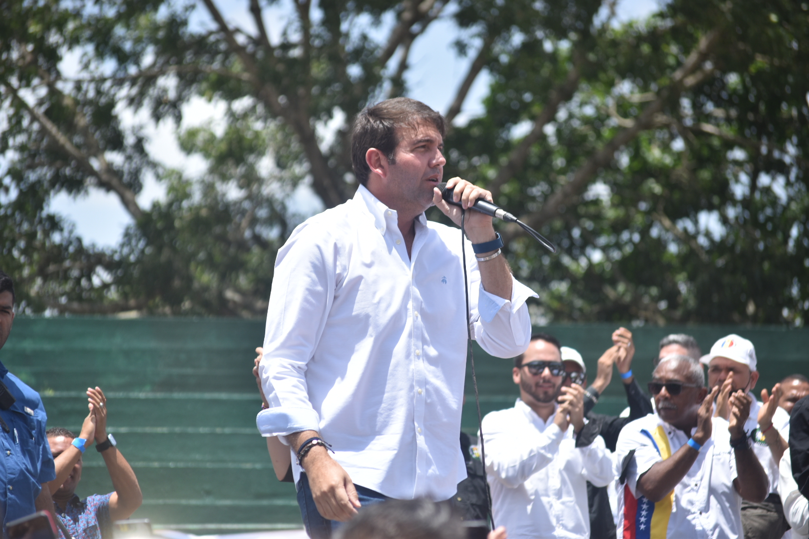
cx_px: 404
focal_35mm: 180
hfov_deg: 11.4
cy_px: 270
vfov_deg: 7.6
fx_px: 4045
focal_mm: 120
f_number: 4.8
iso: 100
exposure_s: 1/400
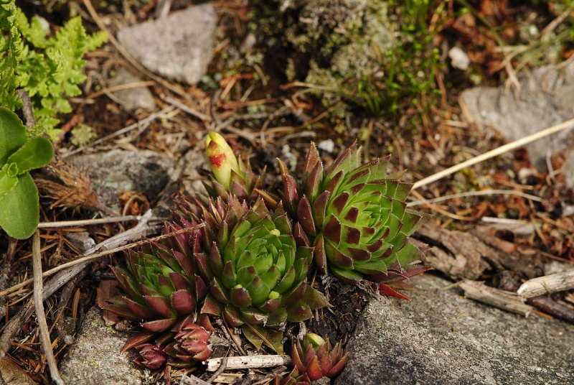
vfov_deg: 10.8
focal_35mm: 128
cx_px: 287
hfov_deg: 16.0
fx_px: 2036
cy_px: 192
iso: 100
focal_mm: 85
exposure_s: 1/100
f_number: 8
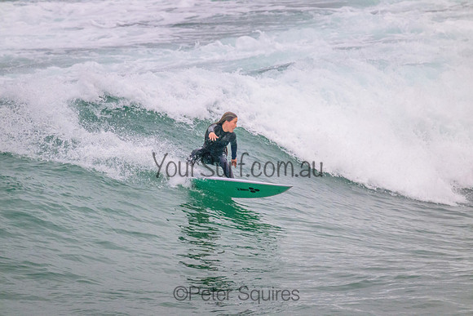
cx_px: 236
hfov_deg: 2.6
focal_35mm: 800
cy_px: 158
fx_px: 10513
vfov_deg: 1.7
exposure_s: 1/1250
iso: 5000
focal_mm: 800
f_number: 11
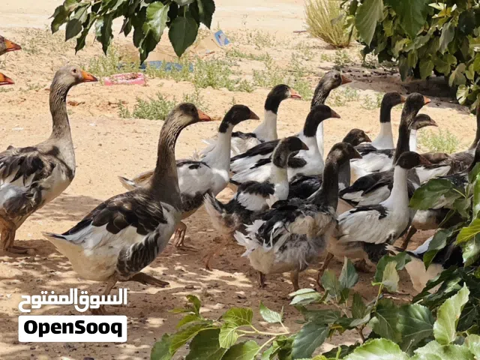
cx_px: 240
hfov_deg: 30.3
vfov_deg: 22.9
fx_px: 887
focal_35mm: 64
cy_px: 180
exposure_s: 1/1727
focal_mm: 7.5
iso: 32
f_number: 2.2
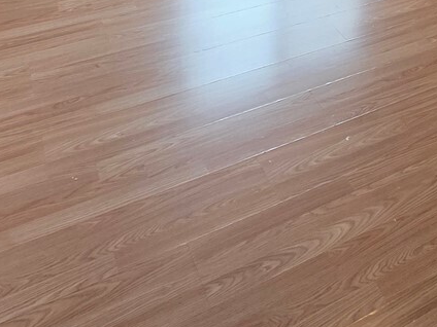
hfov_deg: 35.6
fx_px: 619
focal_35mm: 49
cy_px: -171
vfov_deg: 23.4
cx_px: 425
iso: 160
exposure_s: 1/60
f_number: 1.9
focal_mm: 2.2
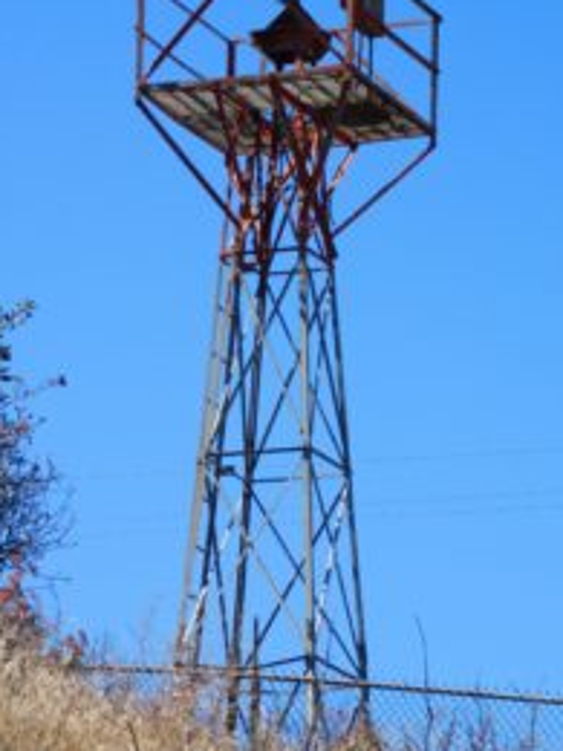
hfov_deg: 6.5
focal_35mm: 229
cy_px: 384
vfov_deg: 8.6
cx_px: 230
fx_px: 4966
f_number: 5.3
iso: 125
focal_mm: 30.1
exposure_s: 1/640
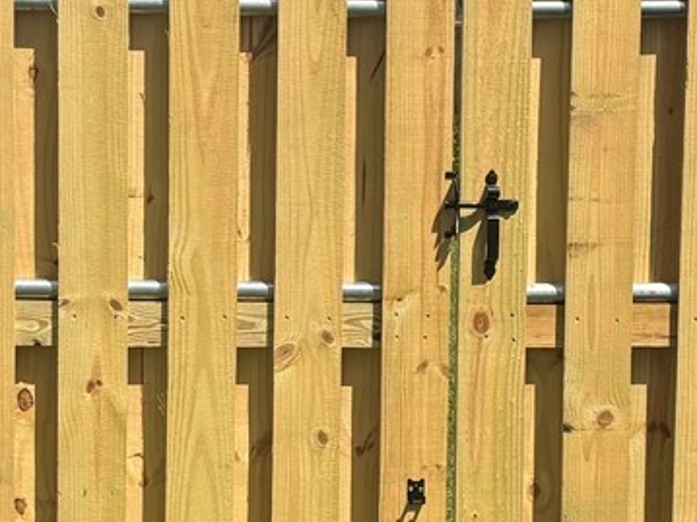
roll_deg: -1.8
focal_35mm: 116
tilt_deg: -5.7
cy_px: 365
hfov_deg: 17.0
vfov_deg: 12.7
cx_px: 351
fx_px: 2335
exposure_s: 1/4082
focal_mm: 5.96
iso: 50
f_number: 1.6
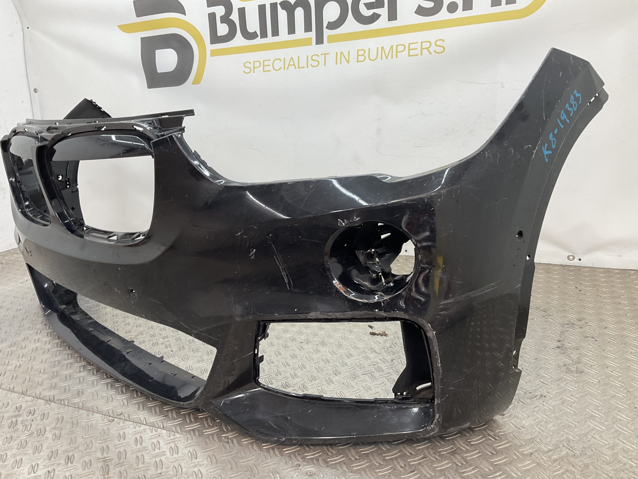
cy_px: 240
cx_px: 319
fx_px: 534
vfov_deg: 48.2
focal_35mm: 29
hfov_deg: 61.7
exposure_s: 1/100
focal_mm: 3
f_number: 1.8
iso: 20
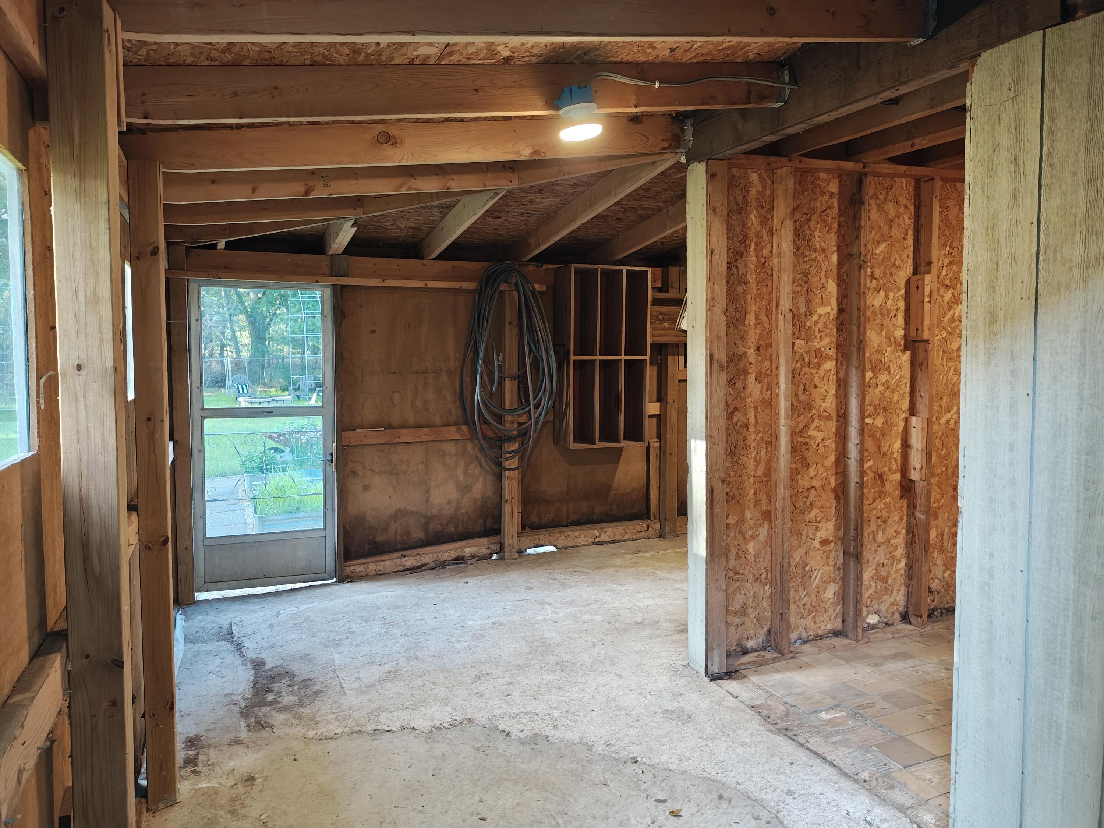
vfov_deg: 54.9
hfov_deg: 69.4
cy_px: 414
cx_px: 552
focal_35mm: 25
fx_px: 797
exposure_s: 1/60
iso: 1653
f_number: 1.7
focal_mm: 4.68
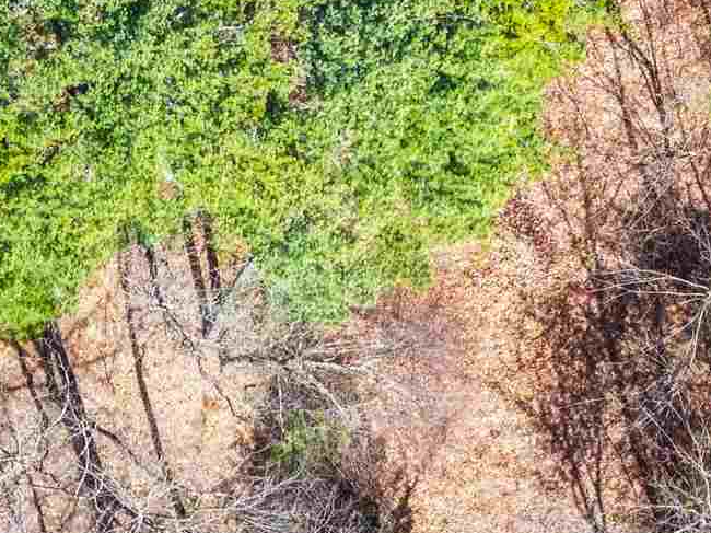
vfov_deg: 4.4
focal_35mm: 331
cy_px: 1180
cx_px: -79
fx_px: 6796
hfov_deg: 6.0
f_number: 2.8
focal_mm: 19.35
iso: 100
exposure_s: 1/240
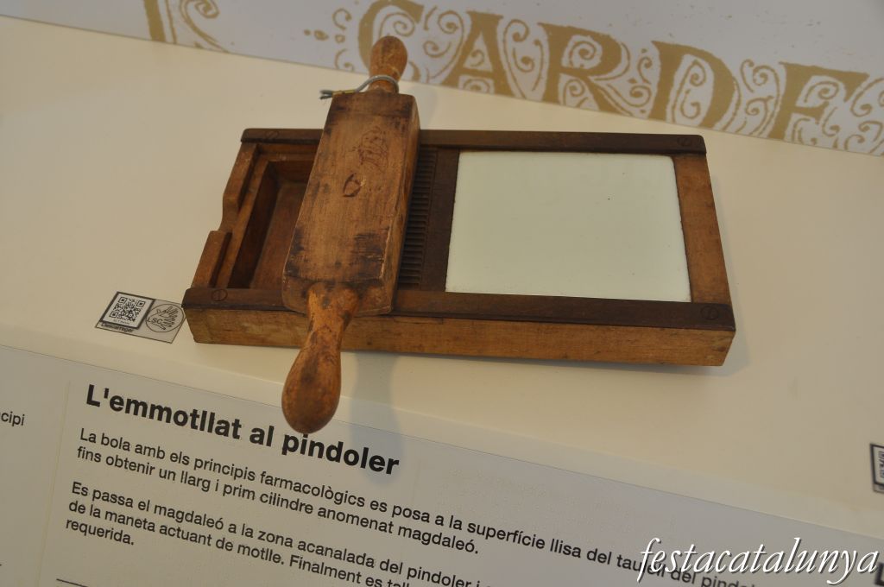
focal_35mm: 39
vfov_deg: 34.1
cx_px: 442
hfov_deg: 49.6
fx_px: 956
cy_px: 294
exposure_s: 1/30
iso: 360
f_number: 3.8
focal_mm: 26
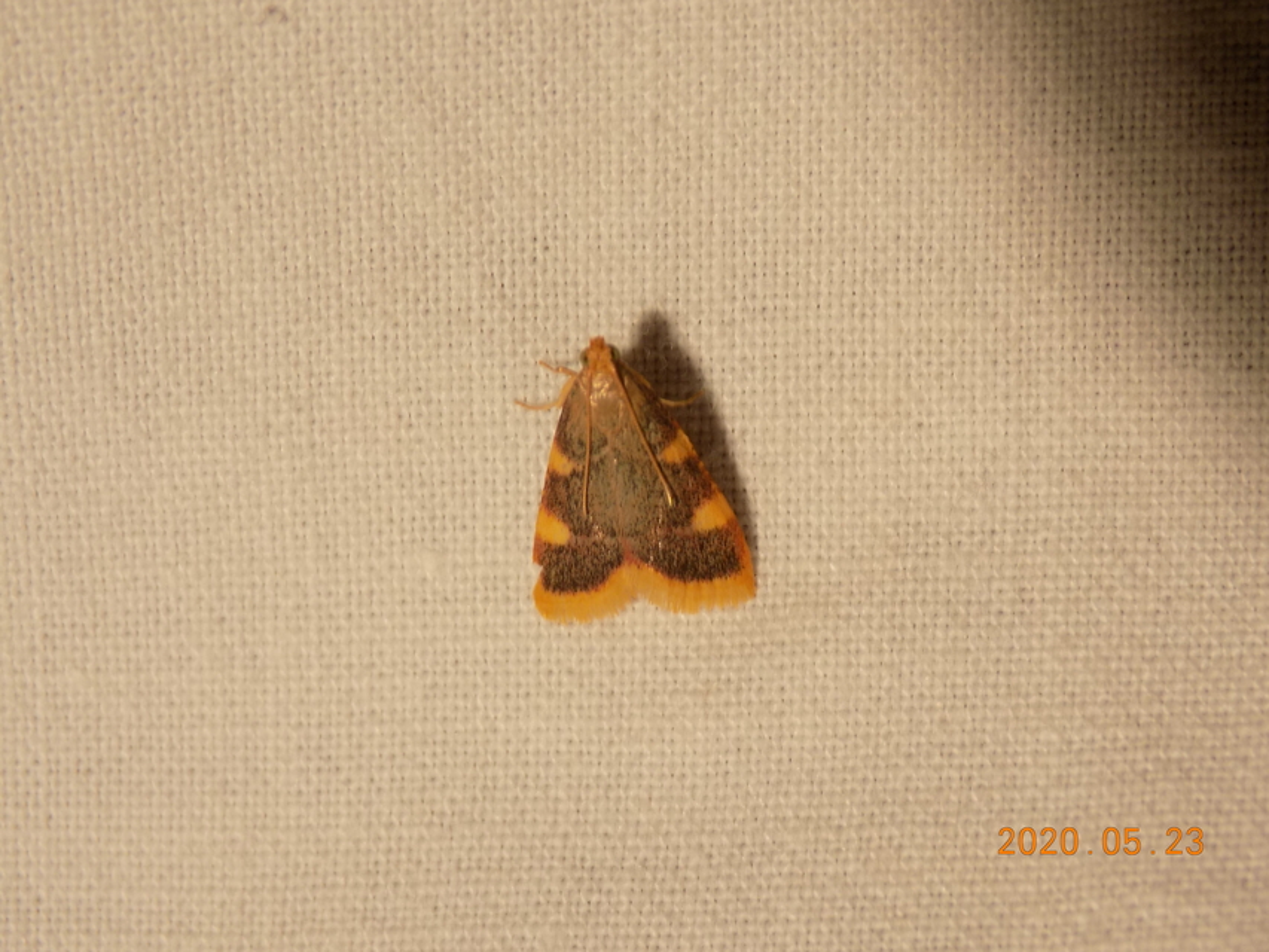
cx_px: 634
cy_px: 476
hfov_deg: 16.7
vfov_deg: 12.6
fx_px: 4326
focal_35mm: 118
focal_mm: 20.9
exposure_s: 1/30
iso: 80
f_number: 4.8
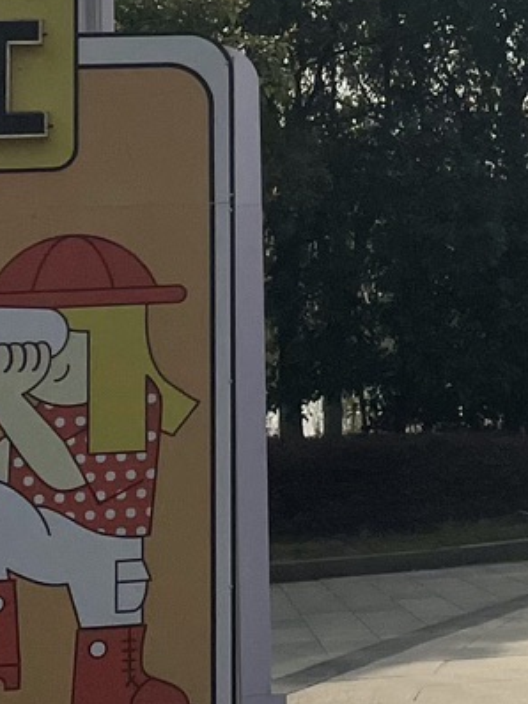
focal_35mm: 131
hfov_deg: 10.7
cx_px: 923
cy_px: -2
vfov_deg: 14.8
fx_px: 2663
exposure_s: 1/17241
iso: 32
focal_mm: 4.2
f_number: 1.6
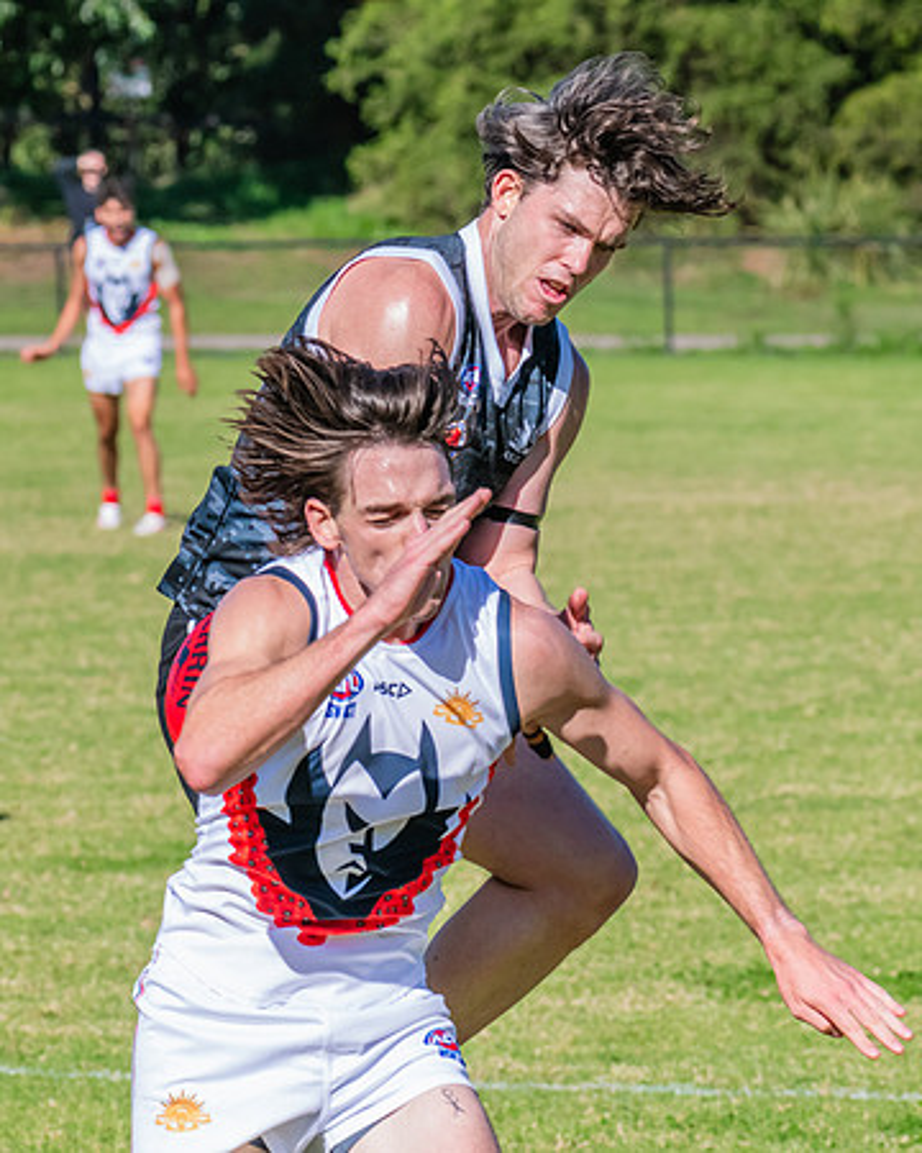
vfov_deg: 5.5
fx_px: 11924
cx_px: 561
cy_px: 557
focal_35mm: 350
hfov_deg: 4.4
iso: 1600
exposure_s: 1/1600
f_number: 13
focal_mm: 240
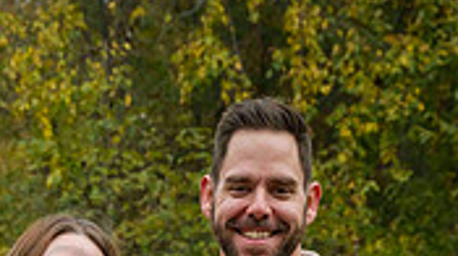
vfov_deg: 8.4
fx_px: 1638
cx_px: 73
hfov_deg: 15.8
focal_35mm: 135
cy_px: 551
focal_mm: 50
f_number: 6.3
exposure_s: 1/500
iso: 400
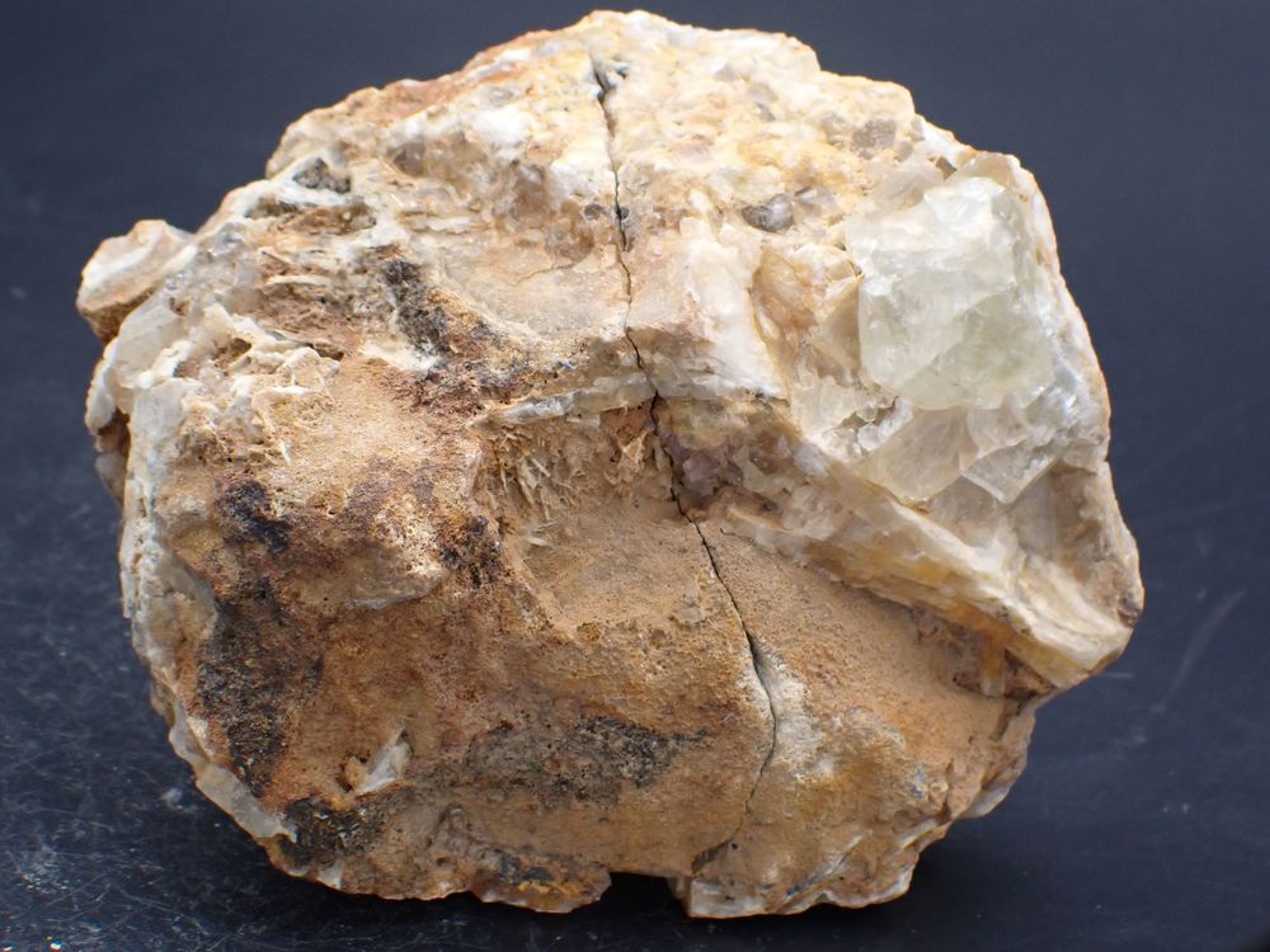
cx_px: 635
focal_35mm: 100
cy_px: 476
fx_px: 3669
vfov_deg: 14.8
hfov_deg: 19.6
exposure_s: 1/400
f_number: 4.9
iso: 400
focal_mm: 18
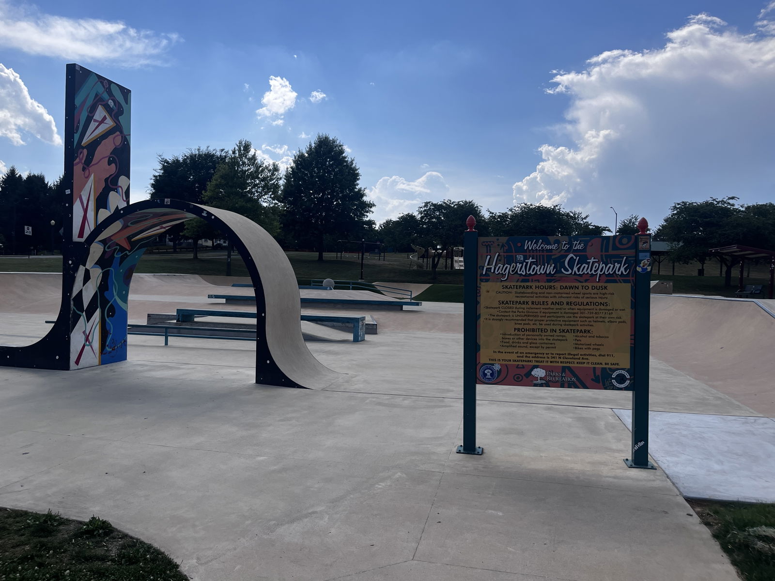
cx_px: 388
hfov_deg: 67.3
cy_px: 290
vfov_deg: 53.1
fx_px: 582
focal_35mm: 26
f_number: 1.6
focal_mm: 5.1
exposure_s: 1/6173
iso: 50
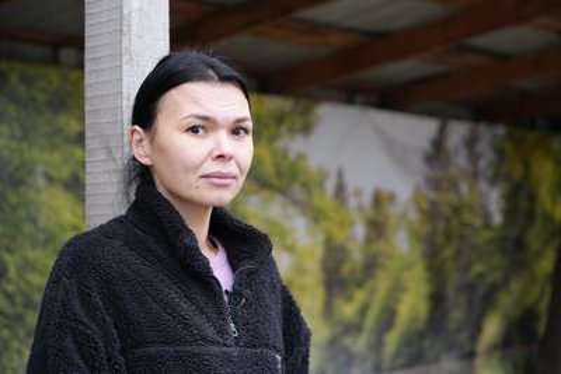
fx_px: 1091
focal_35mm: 70
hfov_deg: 28.8
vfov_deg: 19.5
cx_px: 280
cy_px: 187
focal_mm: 70
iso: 800
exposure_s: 1/160
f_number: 4
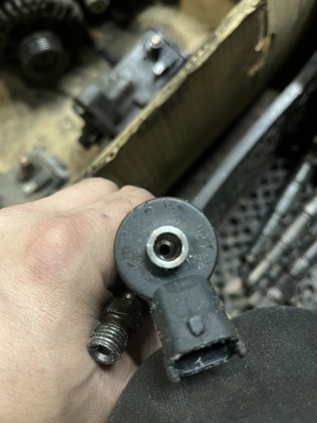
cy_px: 212
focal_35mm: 26
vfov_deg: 67.3
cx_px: 158
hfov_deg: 53.1
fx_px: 317
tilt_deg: -73.9
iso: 500
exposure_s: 1/25
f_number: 1.6
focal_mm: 5.1
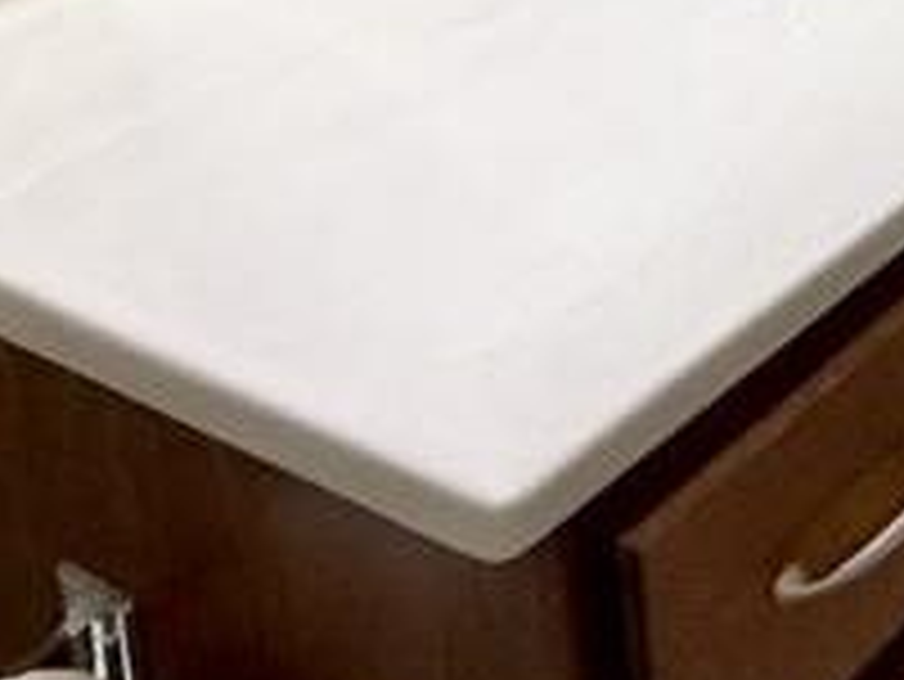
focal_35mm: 89
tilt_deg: -6.3
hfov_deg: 20.9
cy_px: -775
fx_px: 2326
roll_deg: +4.1
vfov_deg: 13.6
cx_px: 998
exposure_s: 1/120
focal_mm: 2.22
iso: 320
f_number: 2.2
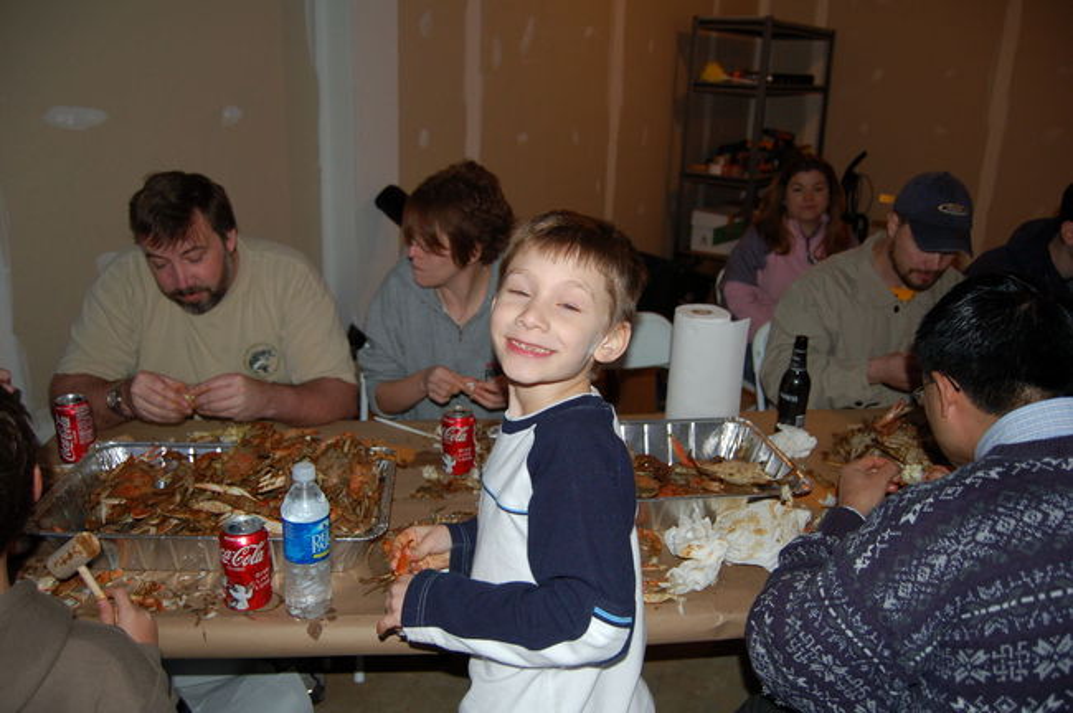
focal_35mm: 27
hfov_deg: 67.4
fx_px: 804
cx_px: 536
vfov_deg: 47.8
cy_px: 356
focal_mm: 18
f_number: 3.5
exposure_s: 1/60
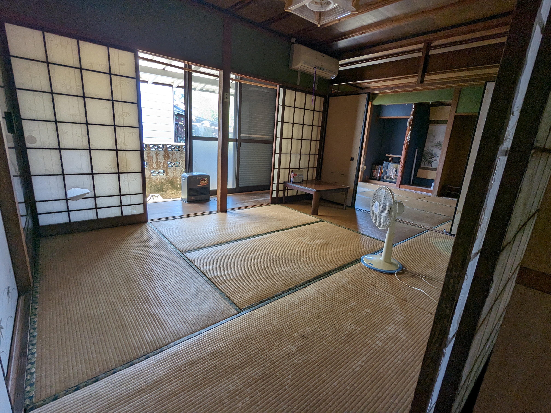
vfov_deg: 78.1
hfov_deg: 94.5
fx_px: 255
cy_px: 206
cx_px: 276
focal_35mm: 16
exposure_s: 1/40
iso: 53
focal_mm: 2.35
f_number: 2.2
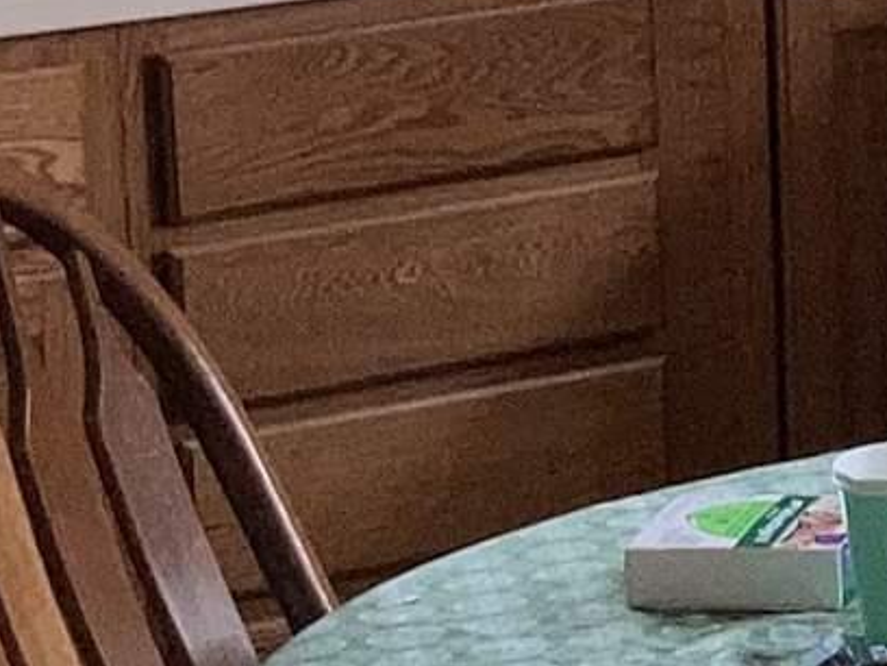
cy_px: 41
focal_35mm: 211
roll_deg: +1.0
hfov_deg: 9.0
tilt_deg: -11.3
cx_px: 1581
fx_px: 5407
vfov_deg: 7.0
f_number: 1.8
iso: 40
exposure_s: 1/15
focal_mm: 3.99
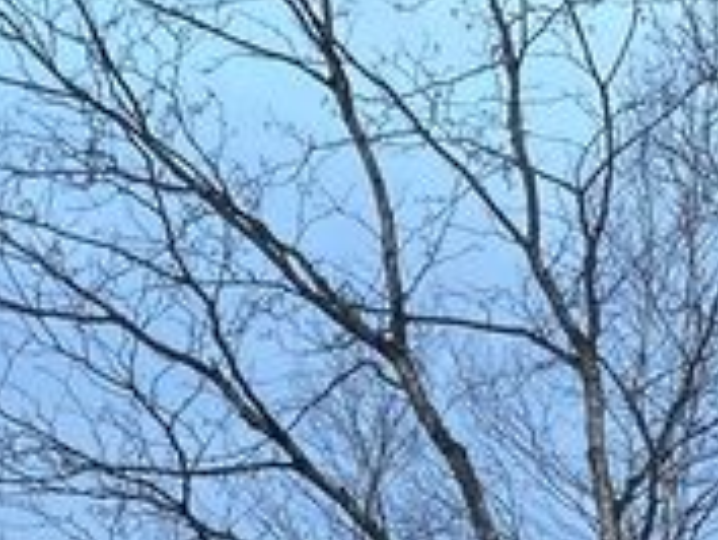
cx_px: 124
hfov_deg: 15.2
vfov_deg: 11.0
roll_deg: +0.2
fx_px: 2678
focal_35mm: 129
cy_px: 875
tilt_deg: -0.5
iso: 80
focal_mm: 3.99
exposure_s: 1/121
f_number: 1.8
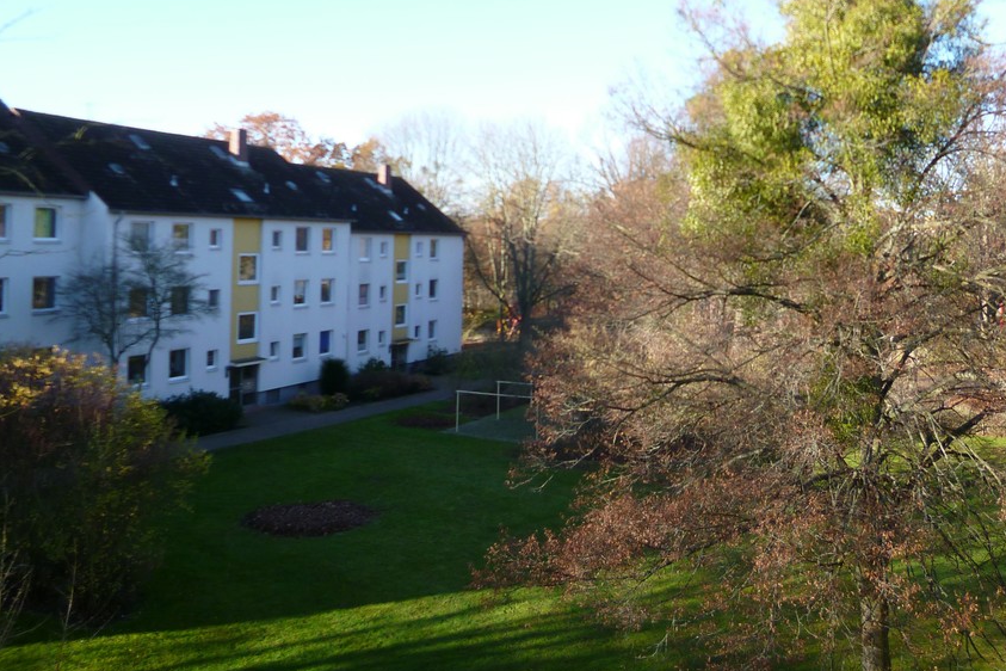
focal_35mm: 28
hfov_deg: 65.4
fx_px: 782
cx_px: 542
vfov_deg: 46.4
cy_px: 317
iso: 100
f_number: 2.5
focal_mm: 4.3
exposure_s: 1/320
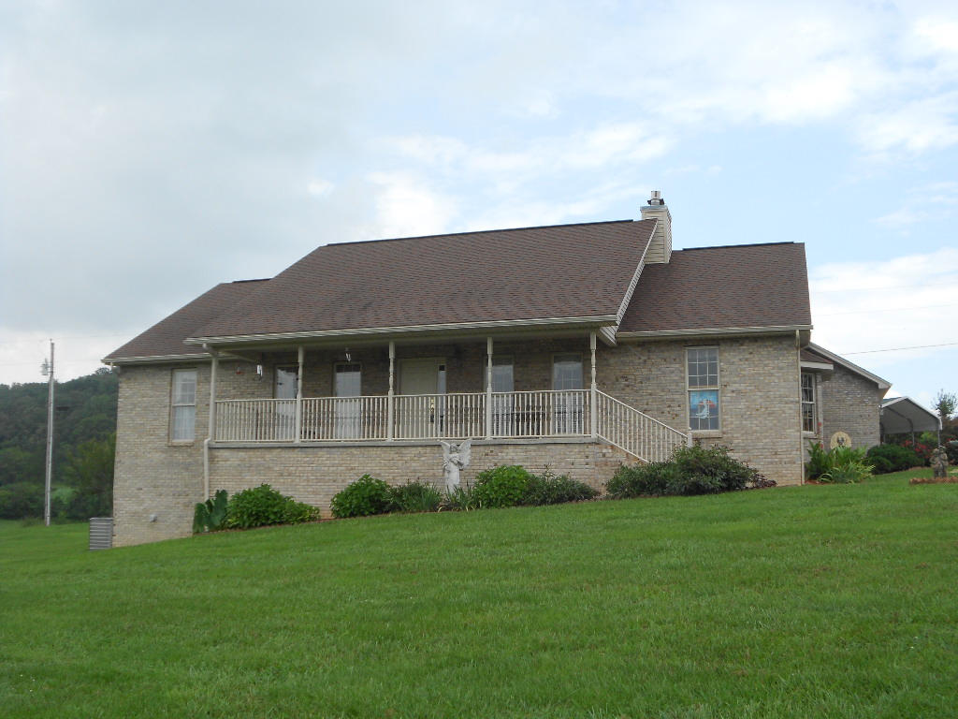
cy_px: 360
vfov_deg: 17.2
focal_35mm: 86
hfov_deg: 22.8
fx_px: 2380
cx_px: 479
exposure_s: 1/320
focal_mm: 15.4
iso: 80
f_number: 6.3
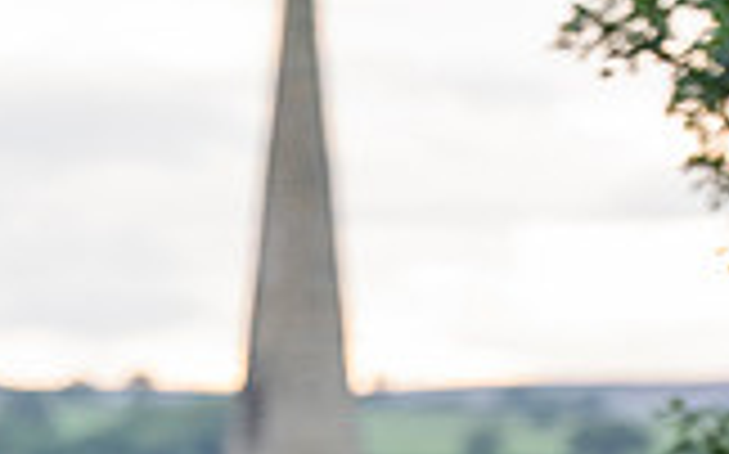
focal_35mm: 433
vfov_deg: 3.0
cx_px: 544
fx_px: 8597
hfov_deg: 4.9
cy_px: 971
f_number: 3.2
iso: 1600
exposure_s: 1/640
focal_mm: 153
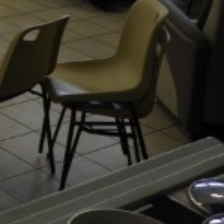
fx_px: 835
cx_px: -195
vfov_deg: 14.2
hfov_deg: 13.5
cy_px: -120
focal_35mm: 114
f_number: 3.5
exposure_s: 1/30
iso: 125
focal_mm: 5.4
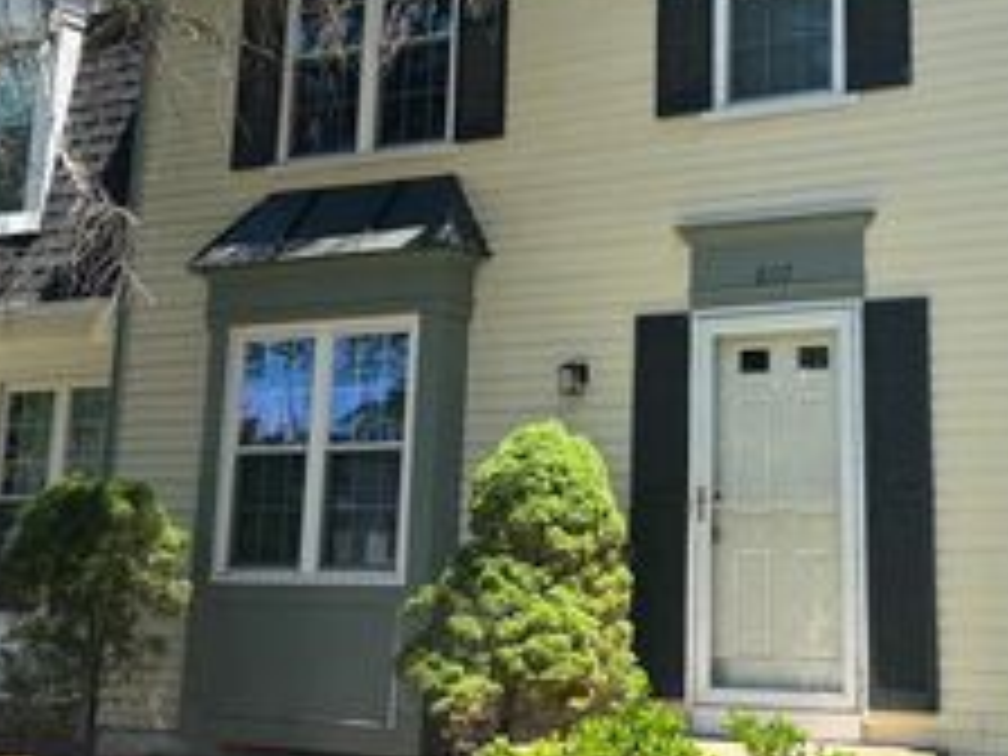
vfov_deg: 25.0
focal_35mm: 58
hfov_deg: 33.1
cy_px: 205
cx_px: 621
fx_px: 1689
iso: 50
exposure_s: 1/997
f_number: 1.6
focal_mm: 5.96
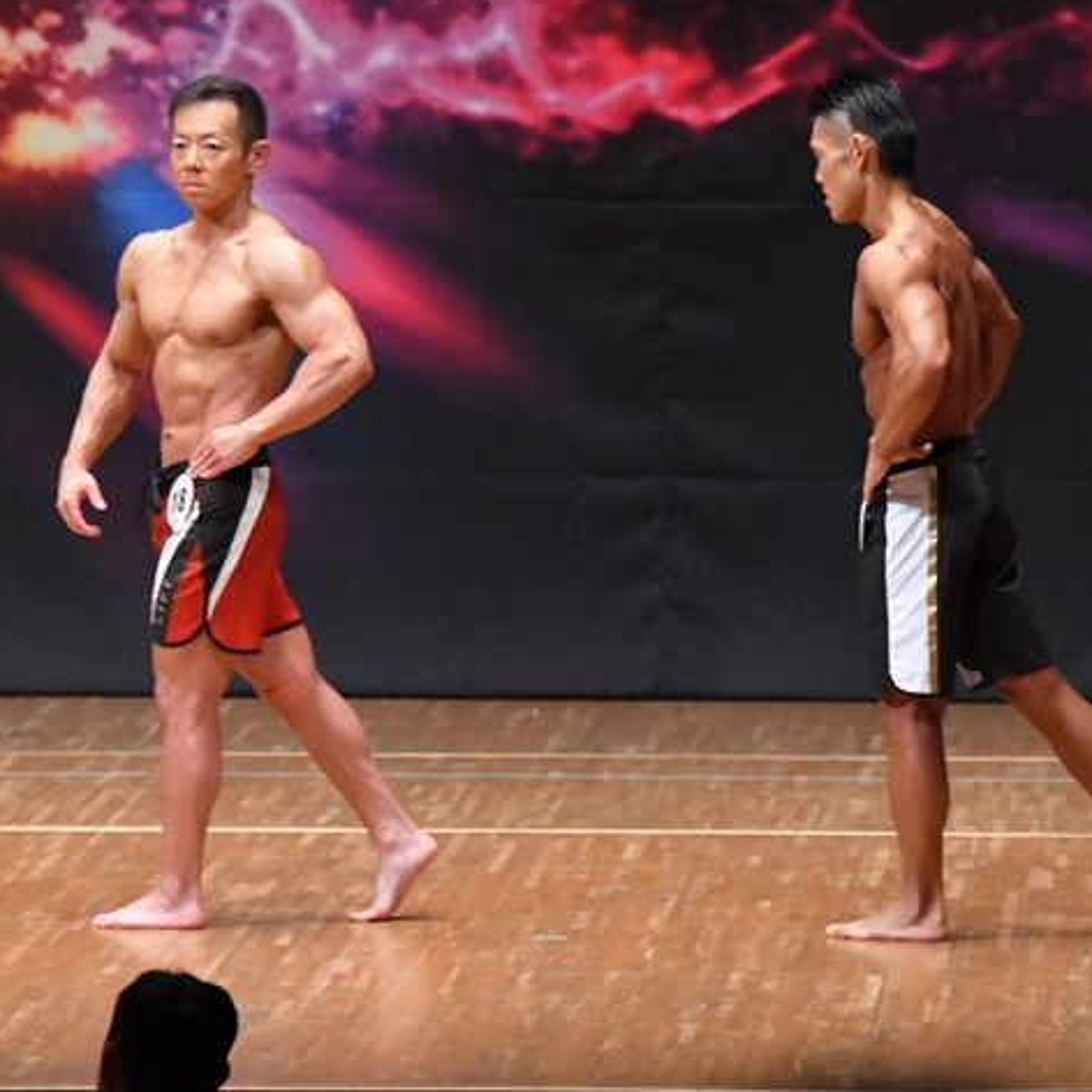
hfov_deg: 4.9
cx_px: 630
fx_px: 12706
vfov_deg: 4.9
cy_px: 527
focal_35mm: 356
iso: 8000
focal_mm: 170
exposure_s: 1/400
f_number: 5.6
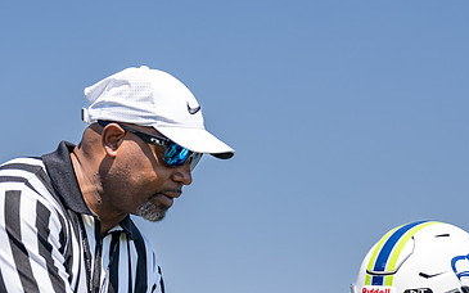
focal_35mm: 243
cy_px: 262
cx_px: 208
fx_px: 3105
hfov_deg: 8.6
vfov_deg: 5.4
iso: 100
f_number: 2.8
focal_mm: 133
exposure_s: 1/1250
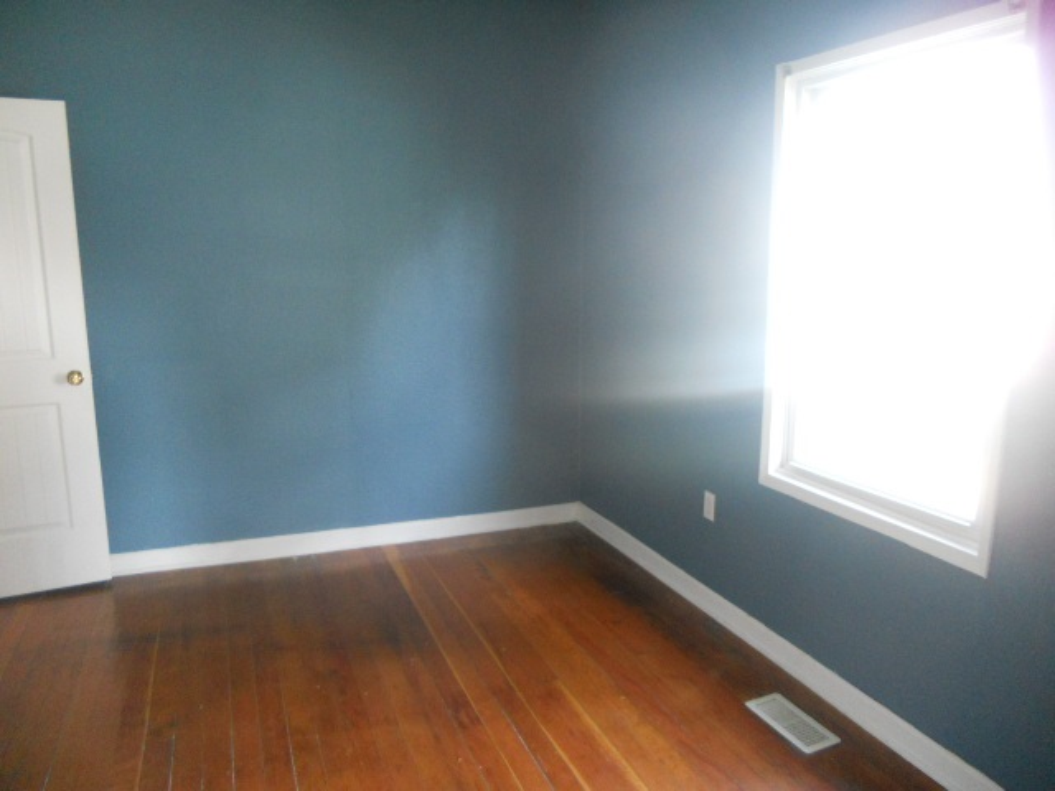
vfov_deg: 51.4
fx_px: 823
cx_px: 528
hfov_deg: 65.3
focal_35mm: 27
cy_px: 396
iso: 400
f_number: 3.2
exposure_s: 1/30
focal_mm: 4.9
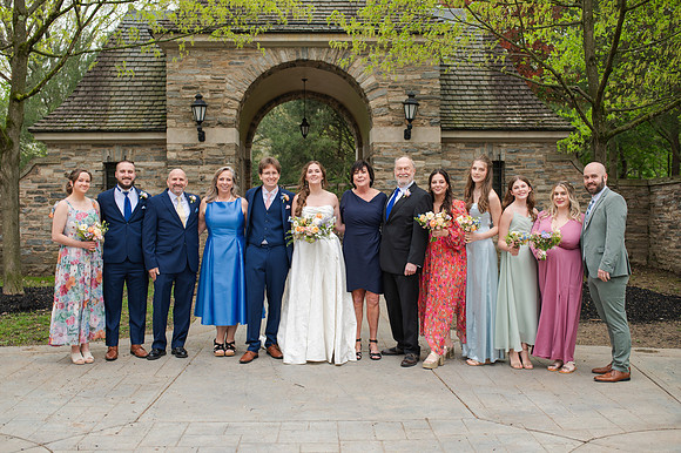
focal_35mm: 39
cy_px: 233
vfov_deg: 34.6
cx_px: 328
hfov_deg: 50.1
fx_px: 728
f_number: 3.2
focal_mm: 35
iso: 180
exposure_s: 1/320
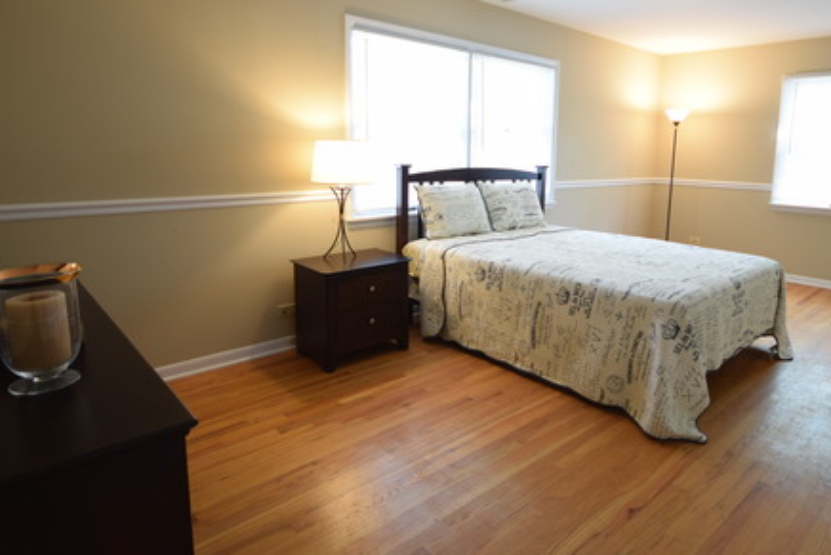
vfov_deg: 56.8
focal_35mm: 22
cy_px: 222
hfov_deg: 77.8
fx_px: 508
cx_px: 494
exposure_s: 1/6
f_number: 4
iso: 200
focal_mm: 10
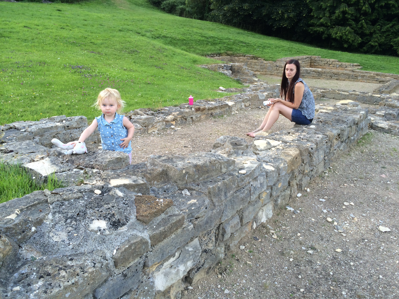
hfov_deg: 60.0
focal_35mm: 30
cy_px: 150
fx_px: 346
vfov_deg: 46.8
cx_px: 200
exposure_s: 1/193
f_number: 2.2
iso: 32
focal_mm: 4.12
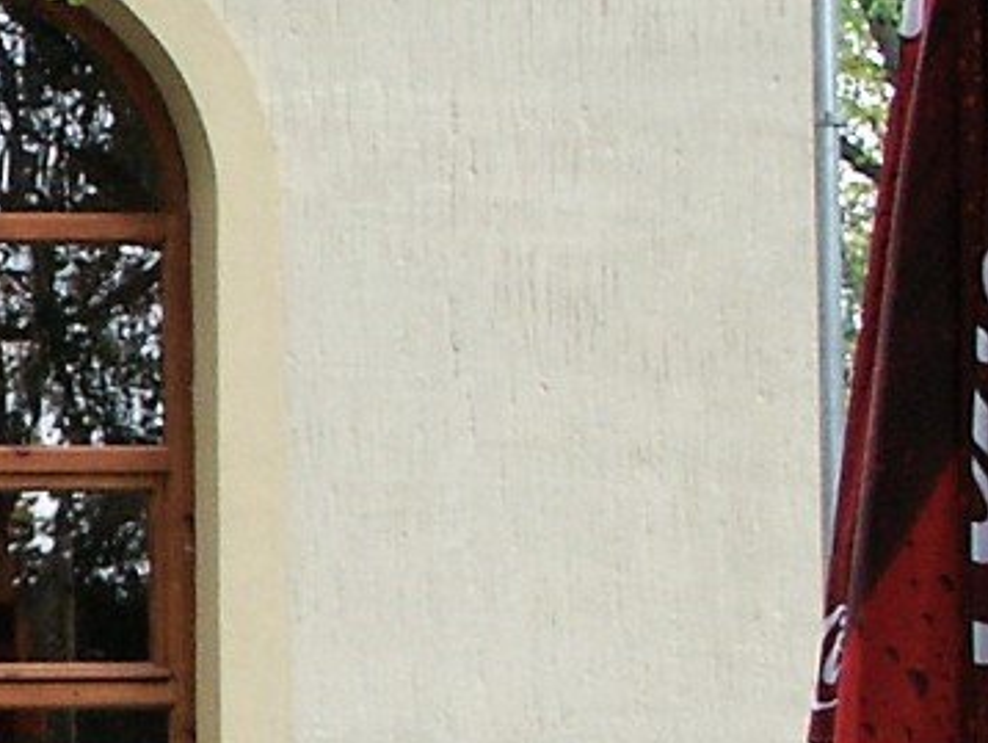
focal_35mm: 185
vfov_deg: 8.0
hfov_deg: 10.1
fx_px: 5284
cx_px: -803
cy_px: 483
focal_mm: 9.71
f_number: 2.8
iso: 100
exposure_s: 1/60
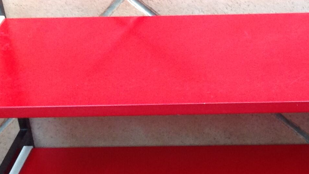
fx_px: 852
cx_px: 291
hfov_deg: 20.1
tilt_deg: -62.8
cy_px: 67
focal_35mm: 104
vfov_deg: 11.6
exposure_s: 1/15
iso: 100
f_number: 2.4
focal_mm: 4.28
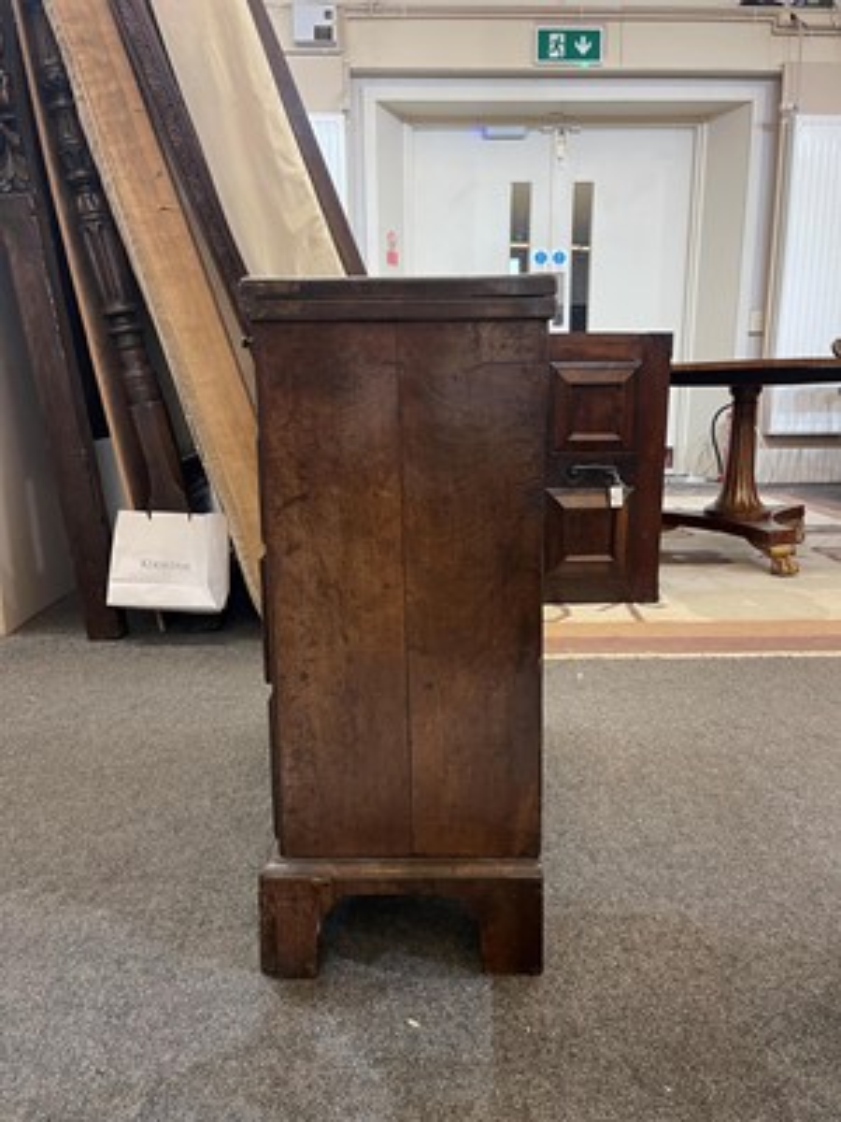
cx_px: 420
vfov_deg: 69.4
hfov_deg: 54.9
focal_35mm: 25
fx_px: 810
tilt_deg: -11.2
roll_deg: +0.6
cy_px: 561
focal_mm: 5.1
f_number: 1.6
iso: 320
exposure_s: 1/50
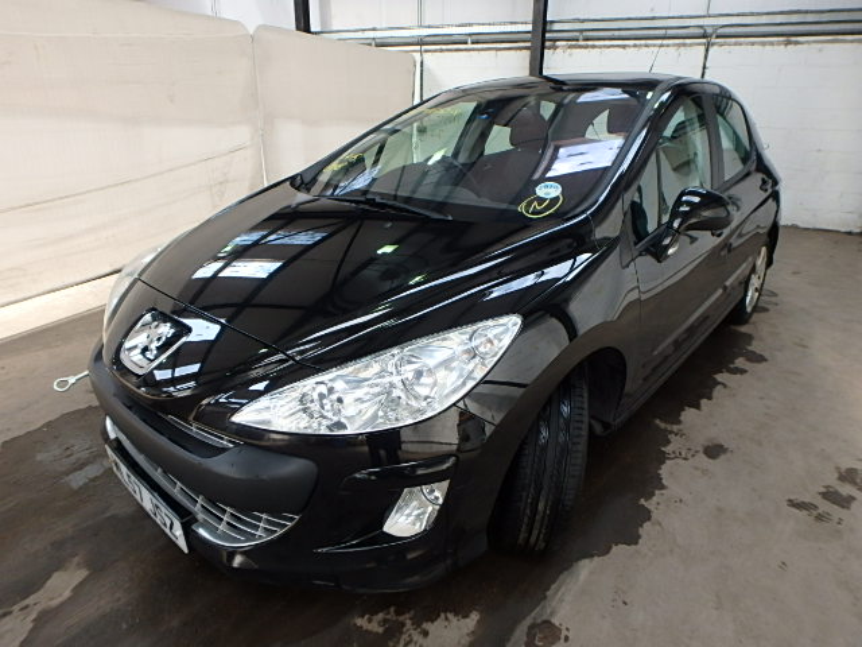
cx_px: 431
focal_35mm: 21
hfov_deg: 79.0
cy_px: 324
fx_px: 523
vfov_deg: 63.4
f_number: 3.5
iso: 200
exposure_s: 1/50
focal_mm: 3.7
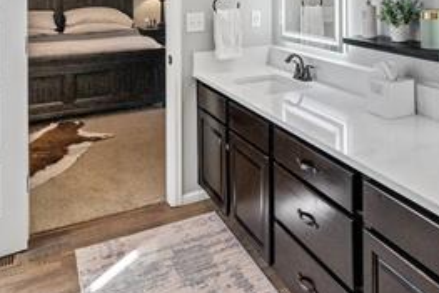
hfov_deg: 51.8
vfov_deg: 33.4
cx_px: 304
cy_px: -10
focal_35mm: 36
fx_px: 439
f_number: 5
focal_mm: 14.8
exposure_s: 1/640
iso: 1250
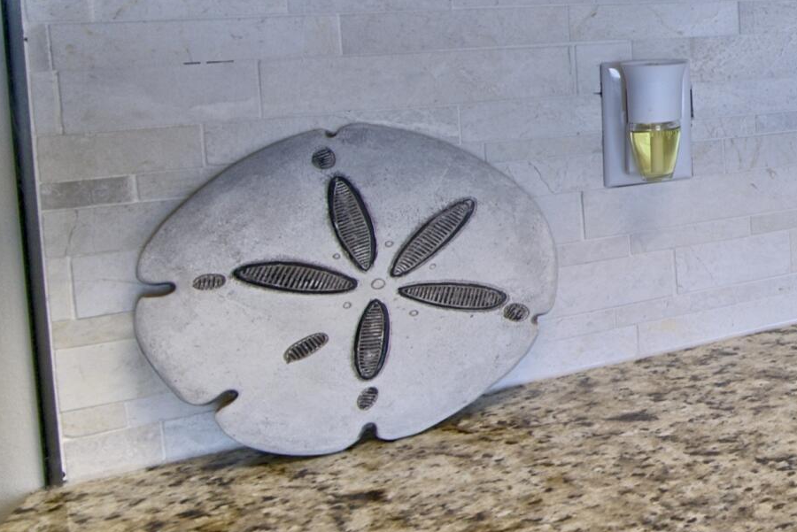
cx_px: 1267
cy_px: 33
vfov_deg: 31.5
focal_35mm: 40
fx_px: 886
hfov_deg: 27.1
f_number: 8
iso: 500
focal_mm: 12
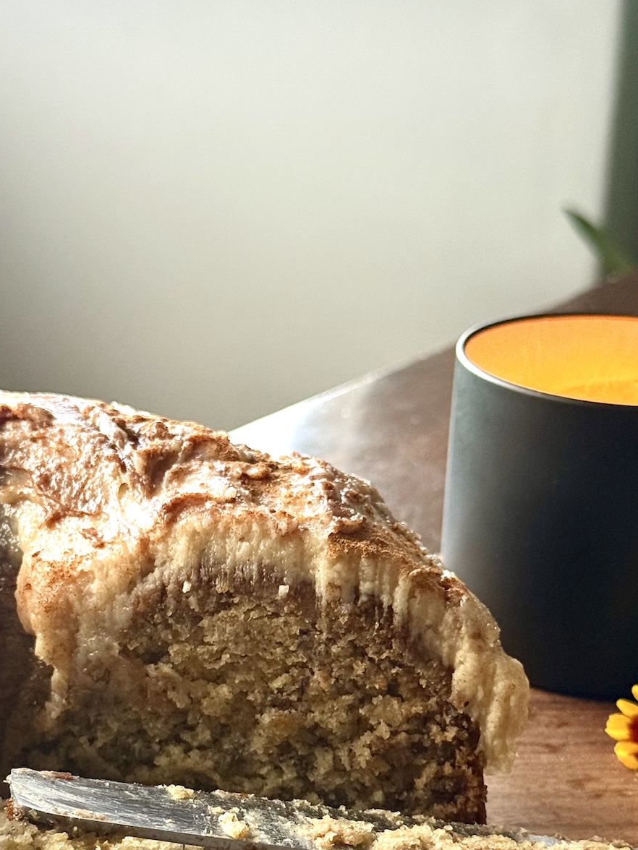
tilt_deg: -25.1
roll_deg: -0.8
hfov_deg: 18.6
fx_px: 1941
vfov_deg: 24.3
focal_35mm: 79
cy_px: 673
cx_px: 265
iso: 200
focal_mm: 6.76
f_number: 1.78
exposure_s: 1/60
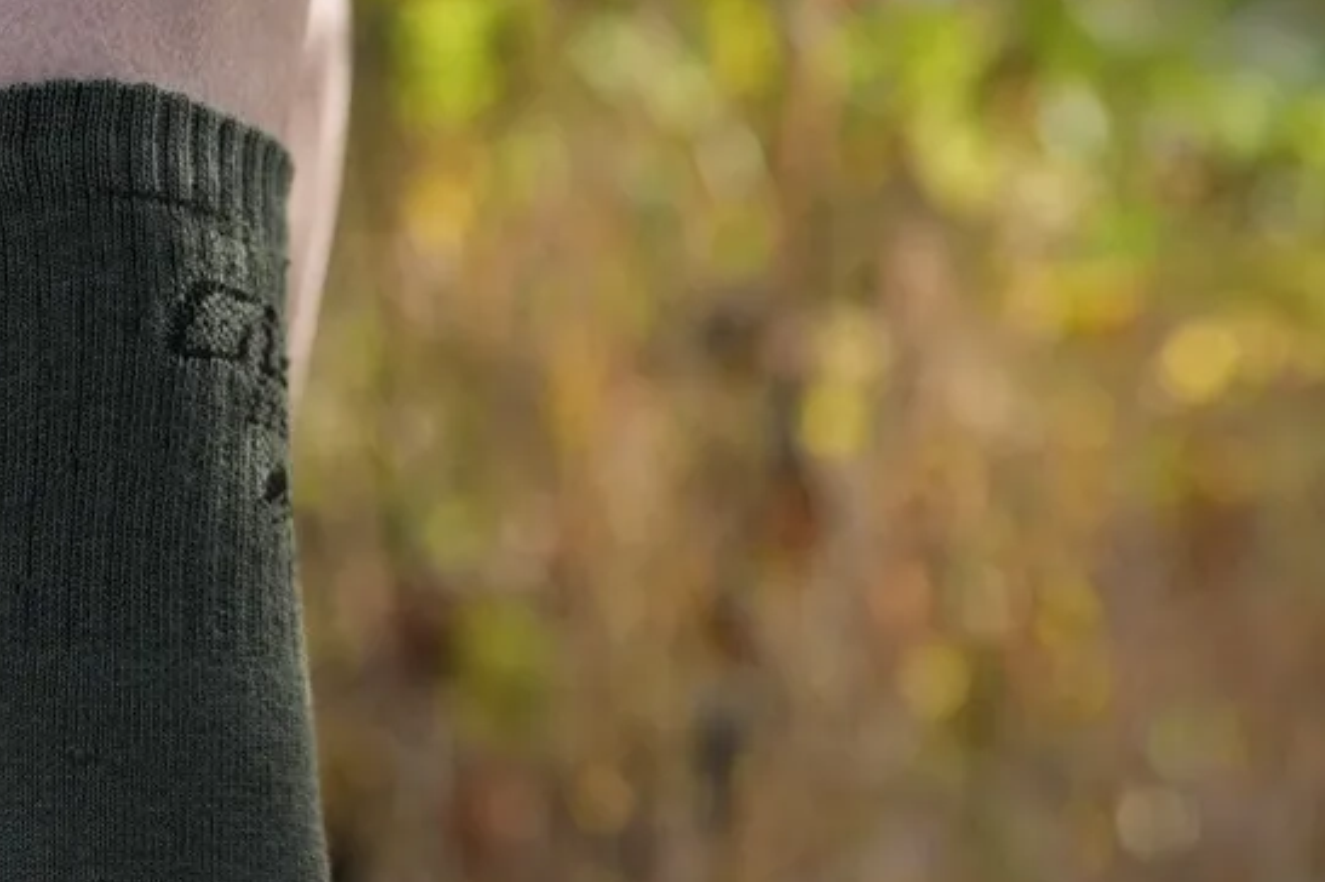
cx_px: 36
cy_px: 1129
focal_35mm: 118
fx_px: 4340
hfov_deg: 17.0
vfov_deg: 11.3
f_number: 2.8
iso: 250
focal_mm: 43
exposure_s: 1/250
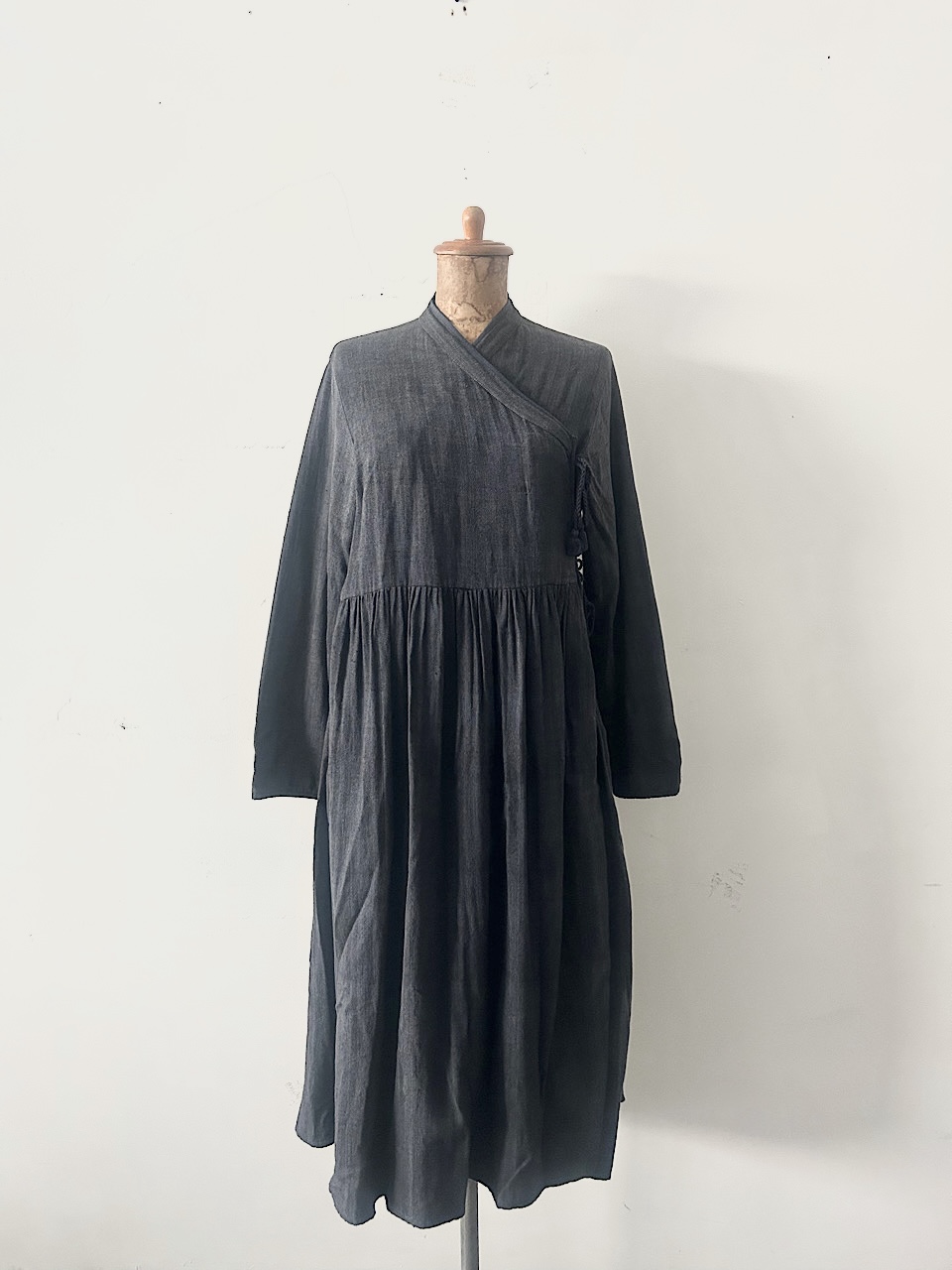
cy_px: 635
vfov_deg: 67.3
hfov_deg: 53.1
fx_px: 953
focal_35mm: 26
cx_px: 476
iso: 320
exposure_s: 1/60
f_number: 1.5
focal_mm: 5.7
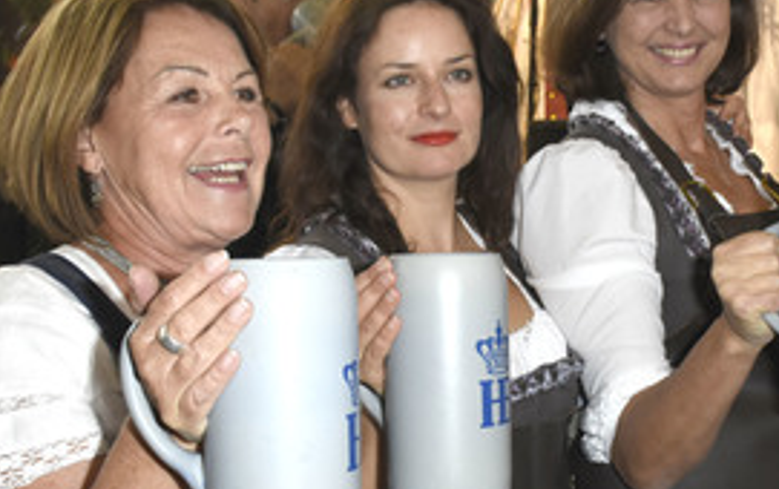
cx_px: 527
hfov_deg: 30.8
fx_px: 1403
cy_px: 273
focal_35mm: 66
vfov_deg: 19.8
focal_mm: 26
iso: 800
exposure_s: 1/100
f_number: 6.3
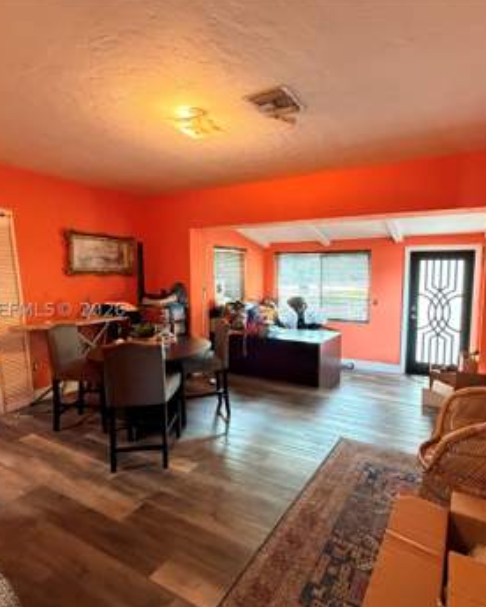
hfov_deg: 70.3
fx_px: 342
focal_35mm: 19
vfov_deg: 83.3
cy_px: 310
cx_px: 287
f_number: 2.2
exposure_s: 1/60
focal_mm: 2.22
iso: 640
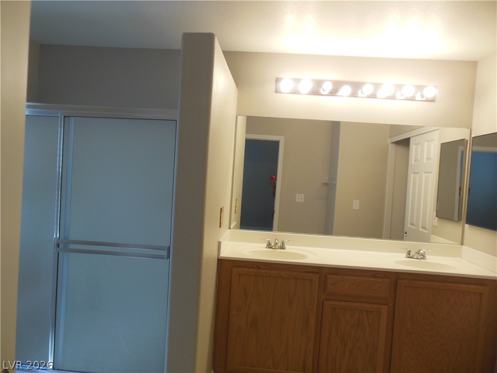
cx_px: 248
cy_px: 186
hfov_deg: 69.4
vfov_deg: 54.9
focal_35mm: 25
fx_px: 359
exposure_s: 1/40
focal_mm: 4.5
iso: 125
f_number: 3.2
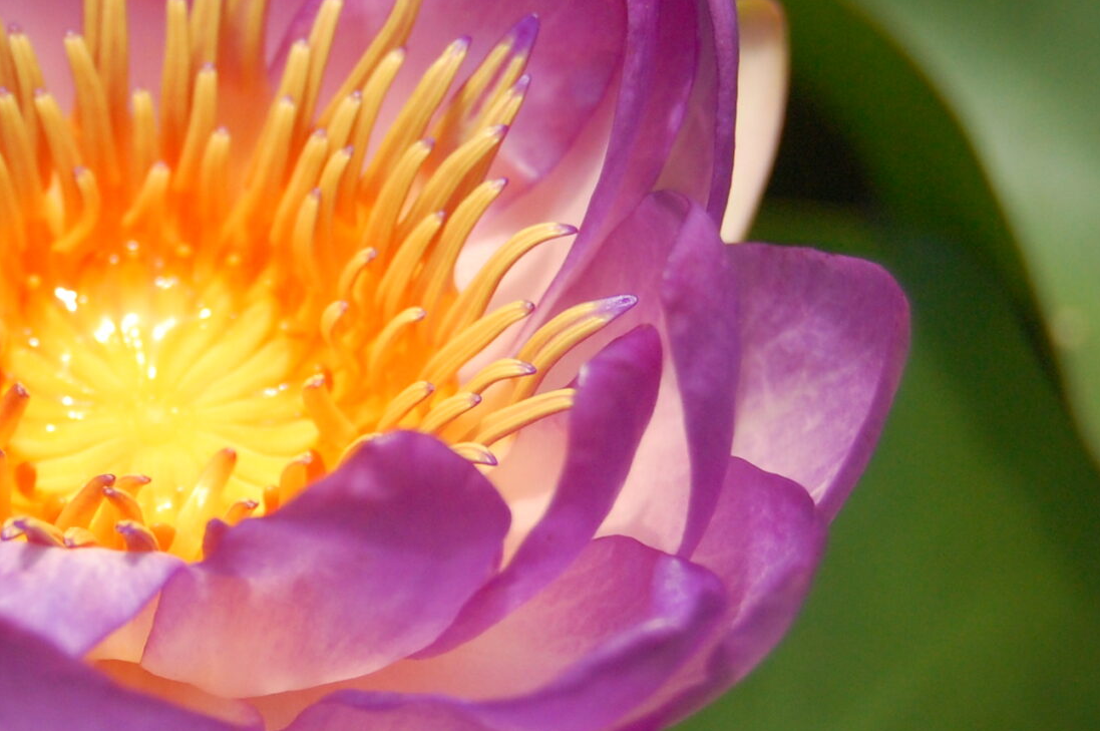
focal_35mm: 147
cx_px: 126
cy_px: 338
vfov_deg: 9.3
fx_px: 4487
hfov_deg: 13.9
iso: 800
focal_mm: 42
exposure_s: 1/4000
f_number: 5.3
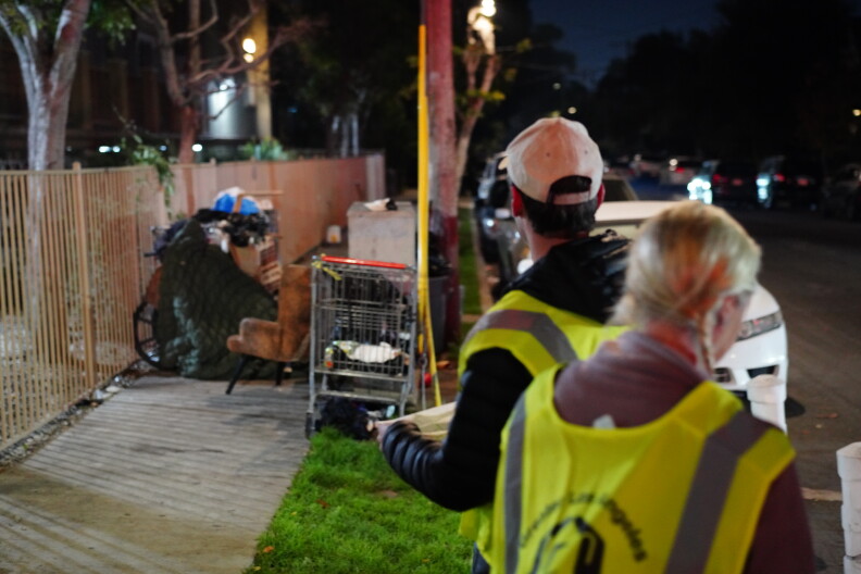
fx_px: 1315
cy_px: 287
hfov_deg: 36.2
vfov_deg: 24.6
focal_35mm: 55
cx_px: 430
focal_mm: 55
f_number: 2.8
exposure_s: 1/50
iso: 6400
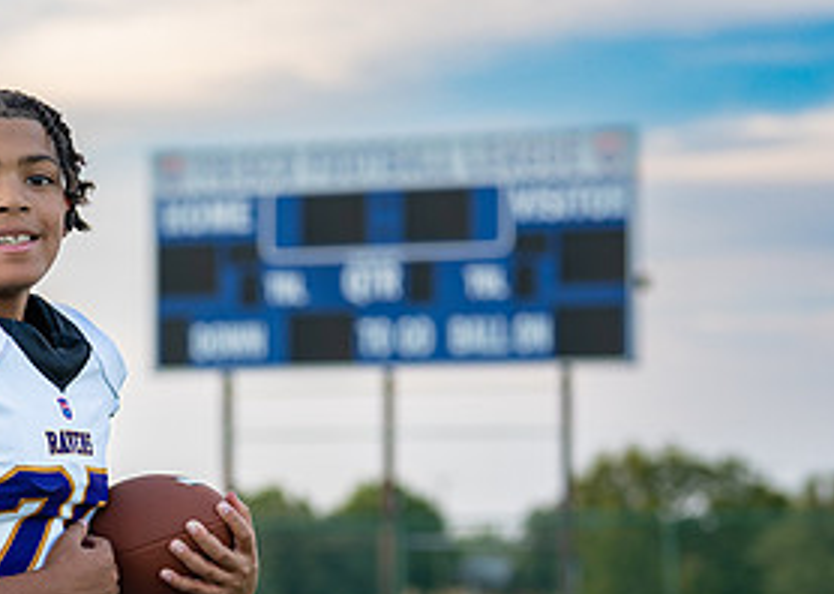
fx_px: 3076
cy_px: 524
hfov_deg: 15.3
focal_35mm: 130
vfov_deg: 11.0
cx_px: 86
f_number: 2
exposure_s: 1/500
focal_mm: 50
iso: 100
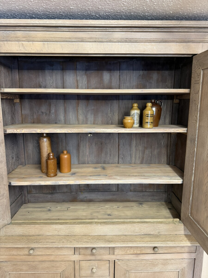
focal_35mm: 24
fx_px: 192
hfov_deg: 56.8
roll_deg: +0.2
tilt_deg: -9.2
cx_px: 104
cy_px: 139
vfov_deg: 71.6
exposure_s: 1/50
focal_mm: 6.76
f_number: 1.78
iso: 200
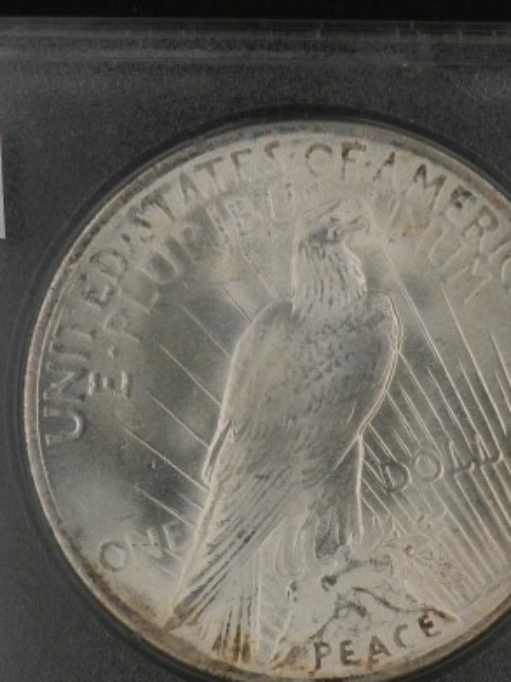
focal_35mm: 92
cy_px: 513
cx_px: 321
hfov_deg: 16.0
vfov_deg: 21.1
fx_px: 1812
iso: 160
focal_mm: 8.2
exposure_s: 1/50
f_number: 4.2
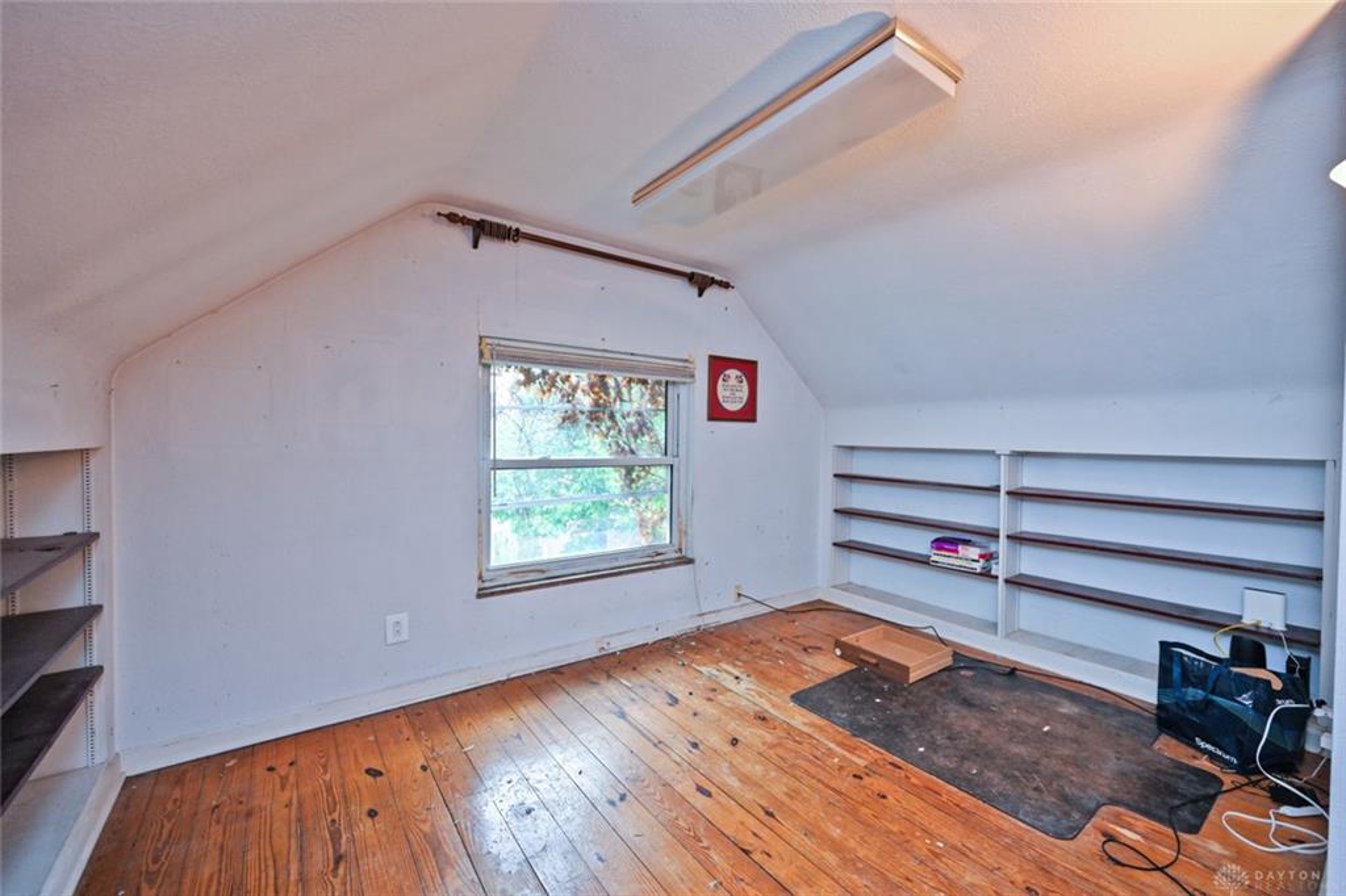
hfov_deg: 104.3
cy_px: 448
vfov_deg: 81.2
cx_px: 673
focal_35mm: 14
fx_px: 523
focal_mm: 14
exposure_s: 1/60
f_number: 4
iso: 400
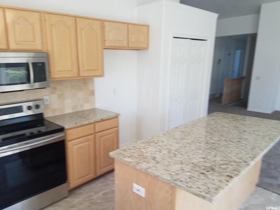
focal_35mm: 26
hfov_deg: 67.3
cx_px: 140
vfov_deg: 53.1
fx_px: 210
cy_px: 105
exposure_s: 1/120
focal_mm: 4.2
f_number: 1.7
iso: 64
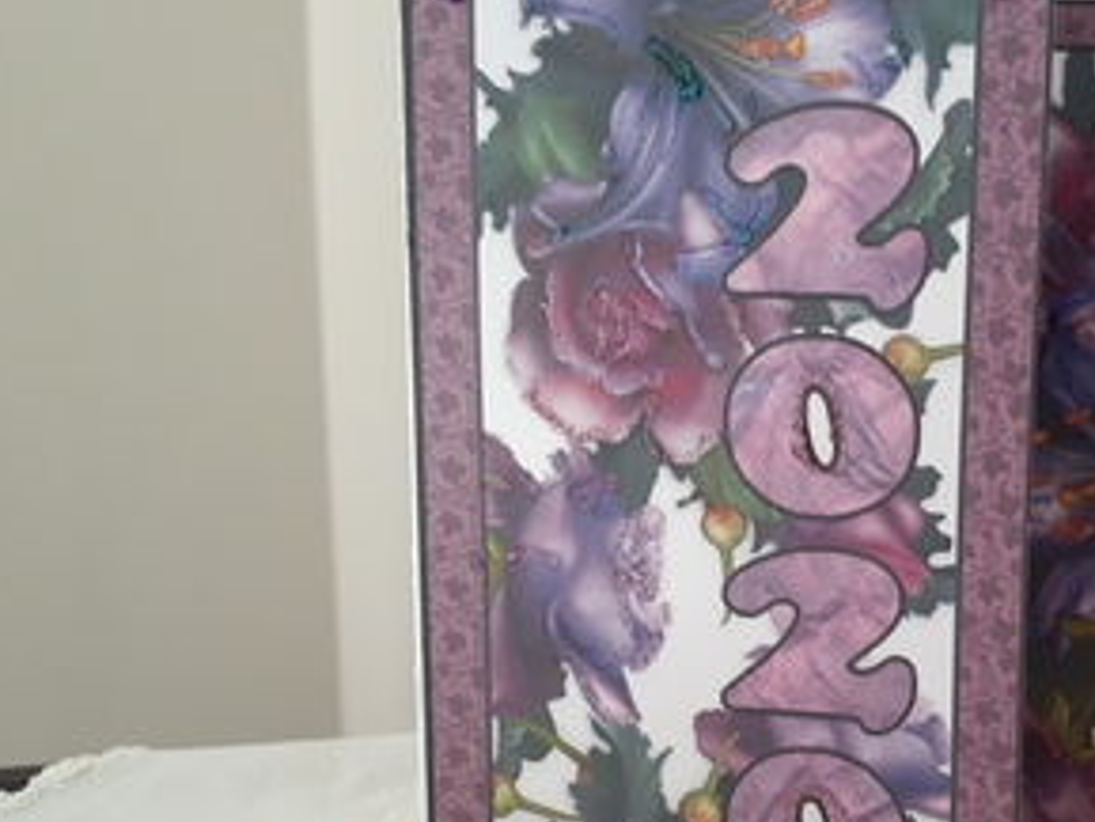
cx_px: 834
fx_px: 1329
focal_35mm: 42
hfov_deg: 43.2
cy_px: 517
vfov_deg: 34.2
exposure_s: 1/50
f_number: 1.9
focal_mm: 3.6
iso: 250
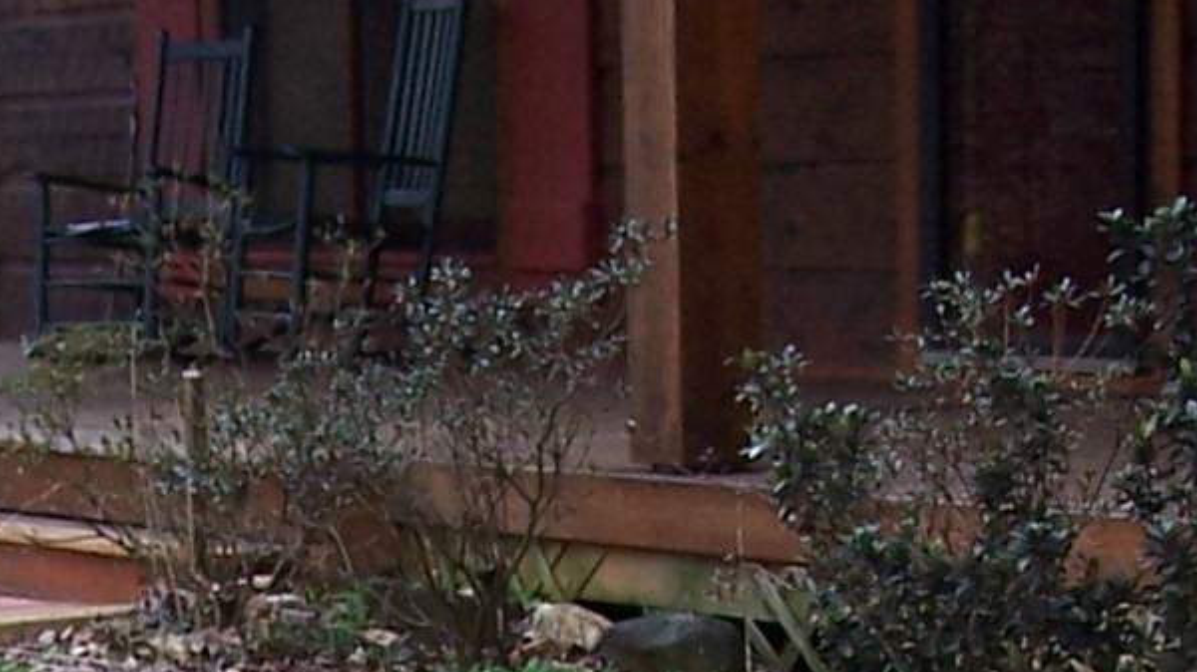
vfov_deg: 7.3
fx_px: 5045
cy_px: 1356
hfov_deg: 13.5
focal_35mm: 159
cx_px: 273
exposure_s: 1/250
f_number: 2.8
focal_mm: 6.3
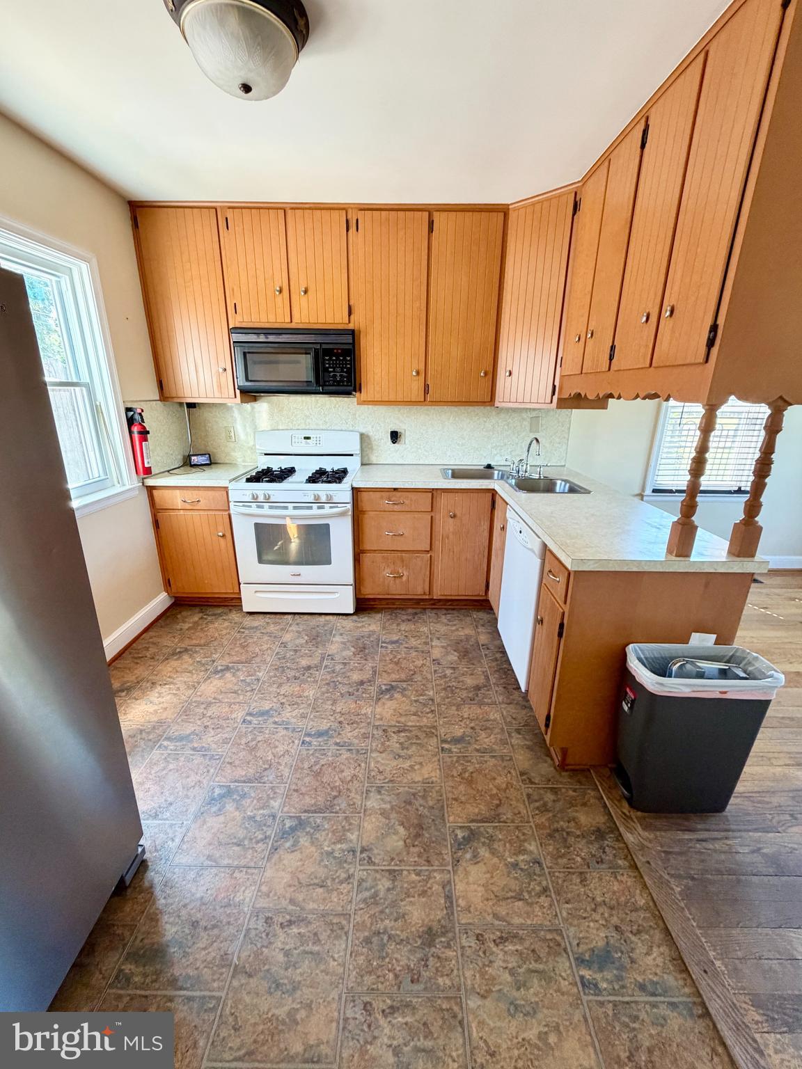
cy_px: 534
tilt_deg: -18.7
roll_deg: -0.8
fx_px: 432
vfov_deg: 102.1
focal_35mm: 14
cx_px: 401
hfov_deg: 85.7
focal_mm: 2.22
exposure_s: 1/97
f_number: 2.2
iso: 320
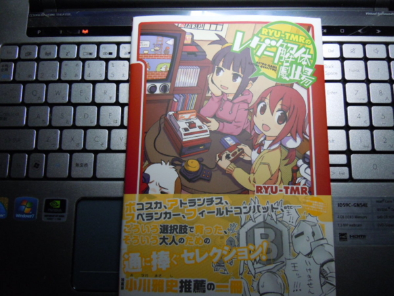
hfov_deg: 60.0
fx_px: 341
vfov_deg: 46.8
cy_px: 148
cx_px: 197
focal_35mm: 30
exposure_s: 1/40
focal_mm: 5.4
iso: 400
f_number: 3.5
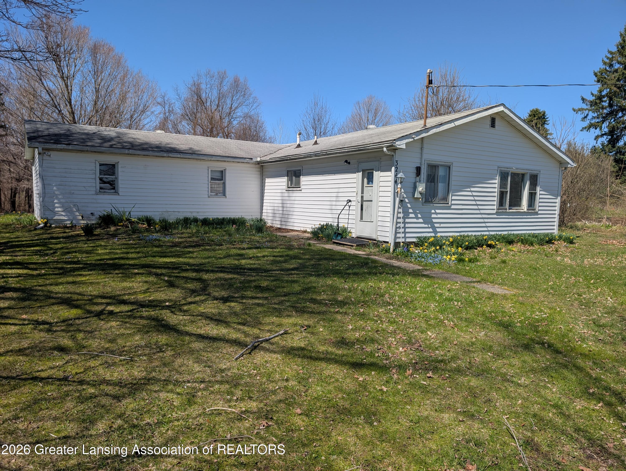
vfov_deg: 56.9
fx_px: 435
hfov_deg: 71.5
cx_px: 313
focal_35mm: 24
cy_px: 236
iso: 21
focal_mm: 6.9
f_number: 1.68
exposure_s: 1/1764
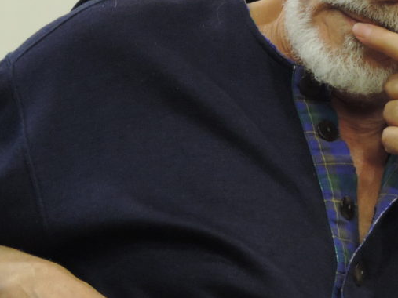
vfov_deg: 2.5
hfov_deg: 3.3
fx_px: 6966
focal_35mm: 606
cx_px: 262
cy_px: 5
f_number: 4.8
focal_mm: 53.5
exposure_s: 1/30
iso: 800
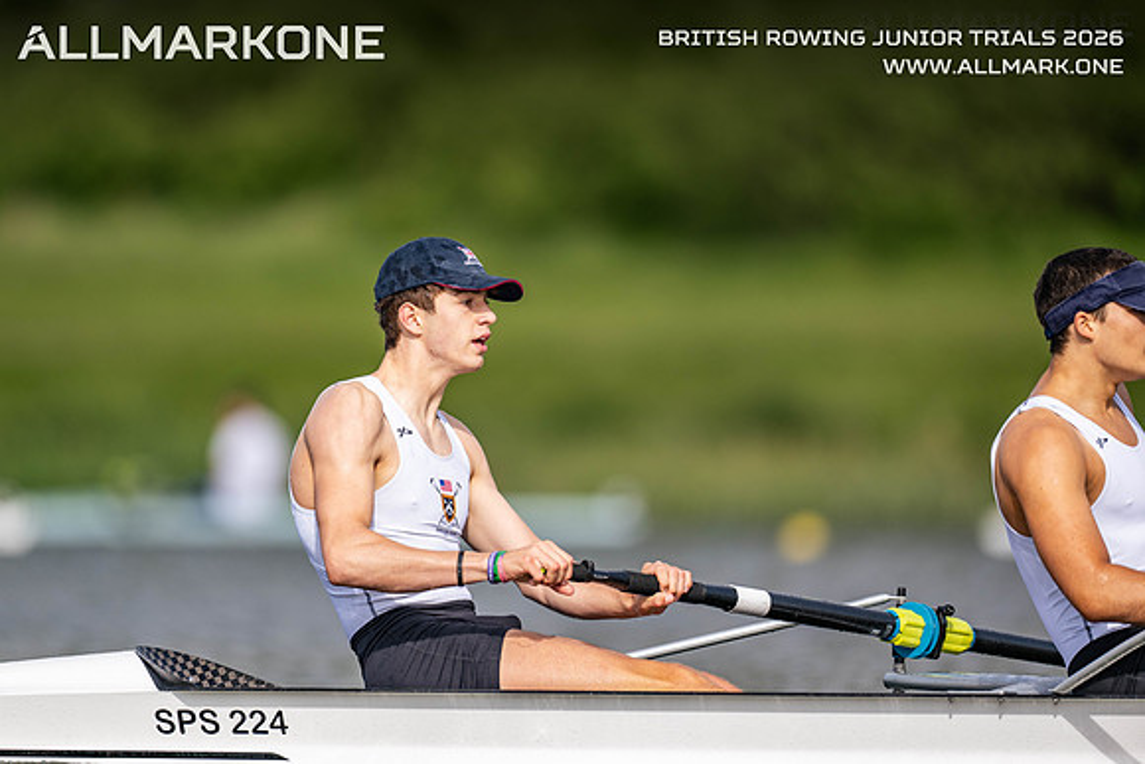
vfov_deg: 2.3
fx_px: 19087
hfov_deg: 3.4
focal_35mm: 600
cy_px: 382
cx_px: 572
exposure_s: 1/2500
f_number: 4
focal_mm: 600
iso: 280
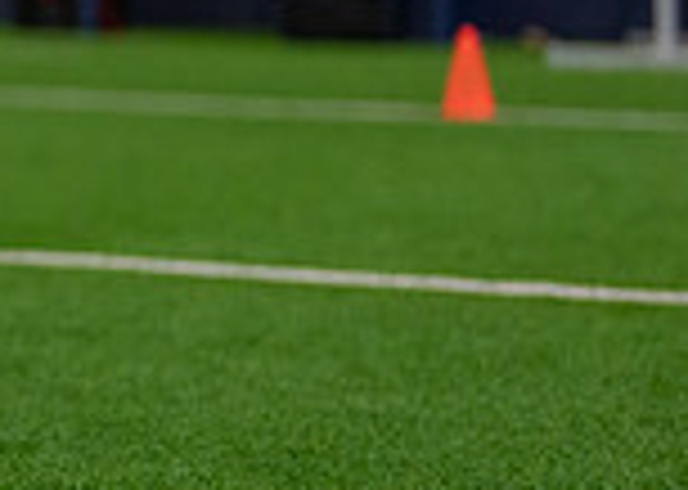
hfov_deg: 9.6
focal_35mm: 200
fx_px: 3905
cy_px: -22
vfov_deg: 7.1
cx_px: -522
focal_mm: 50
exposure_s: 1/1000
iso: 1000
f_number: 1.2
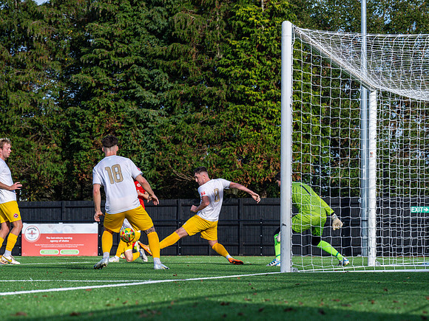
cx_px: 249
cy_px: 159
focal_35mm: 156
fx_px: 1929
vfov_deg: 9.5
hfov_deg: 12.7
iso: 800
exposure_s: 1/2000
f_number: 8
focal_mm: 135
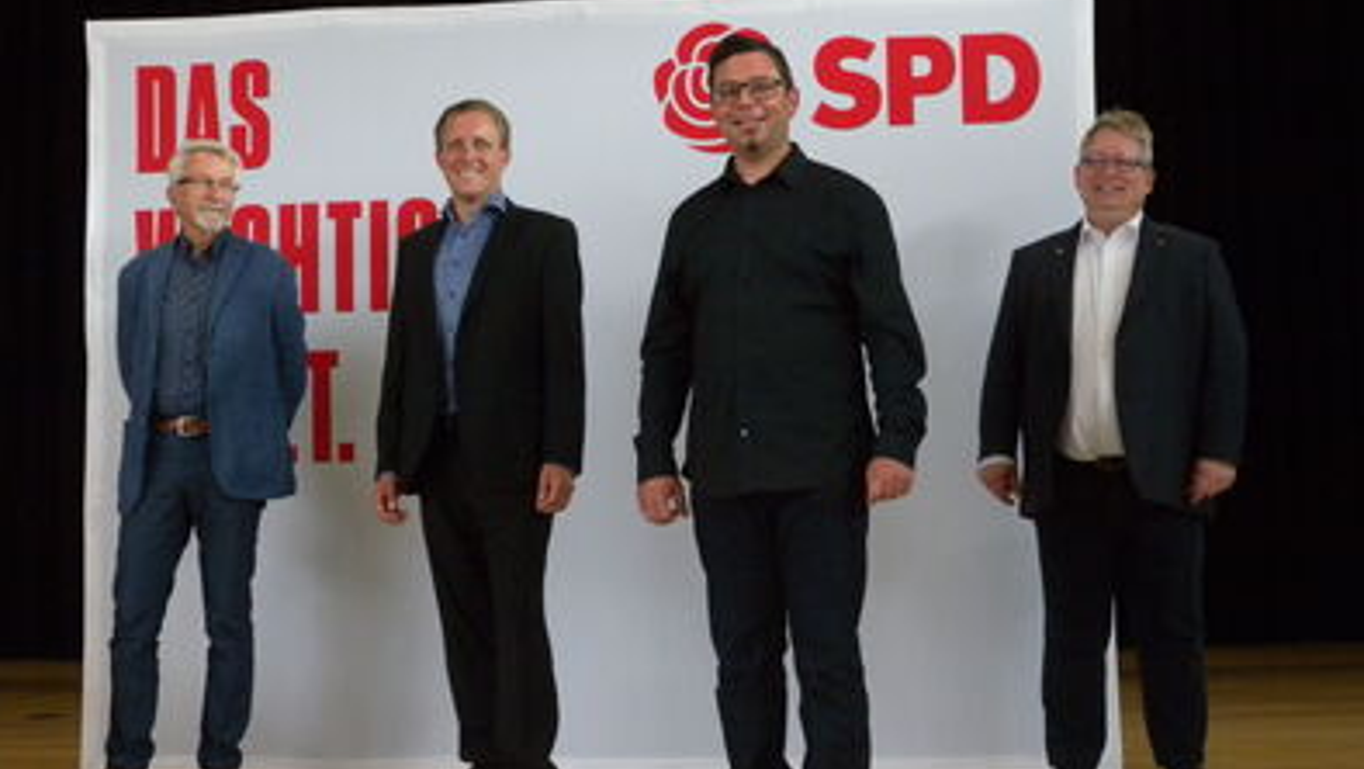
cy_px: 353
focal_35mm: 52
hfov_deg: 39.8
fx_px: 1881
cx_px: 682
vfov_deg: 23.1
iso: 400
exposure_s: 1/66.5
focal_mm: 10
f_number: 3.5
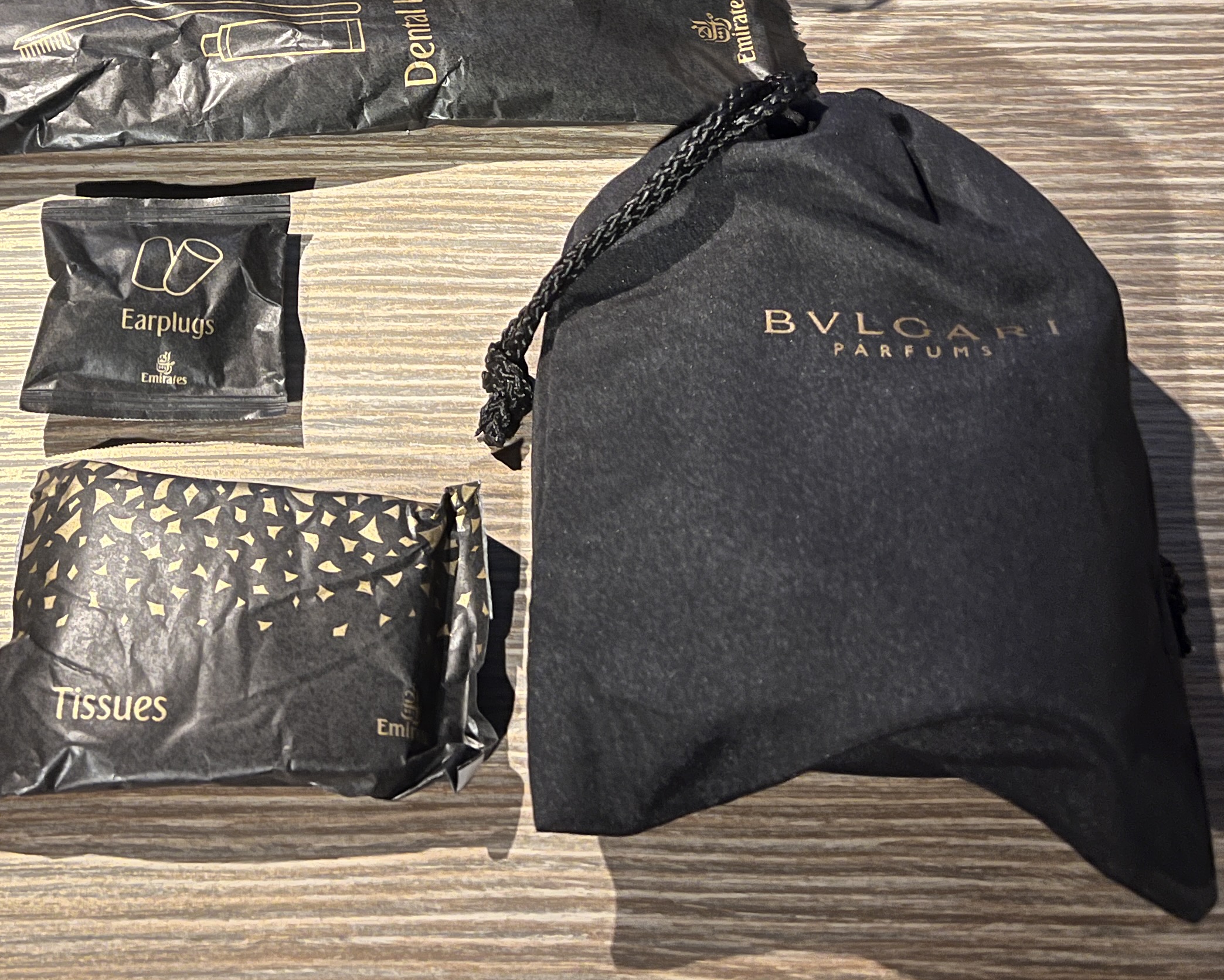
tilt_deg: -50.6
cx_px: 310
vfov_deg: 29.6
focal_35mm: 49
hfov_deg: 37.1
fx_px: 1775
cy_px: 105
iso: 320
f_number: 1.5
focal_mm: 5.7
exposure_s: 1/60
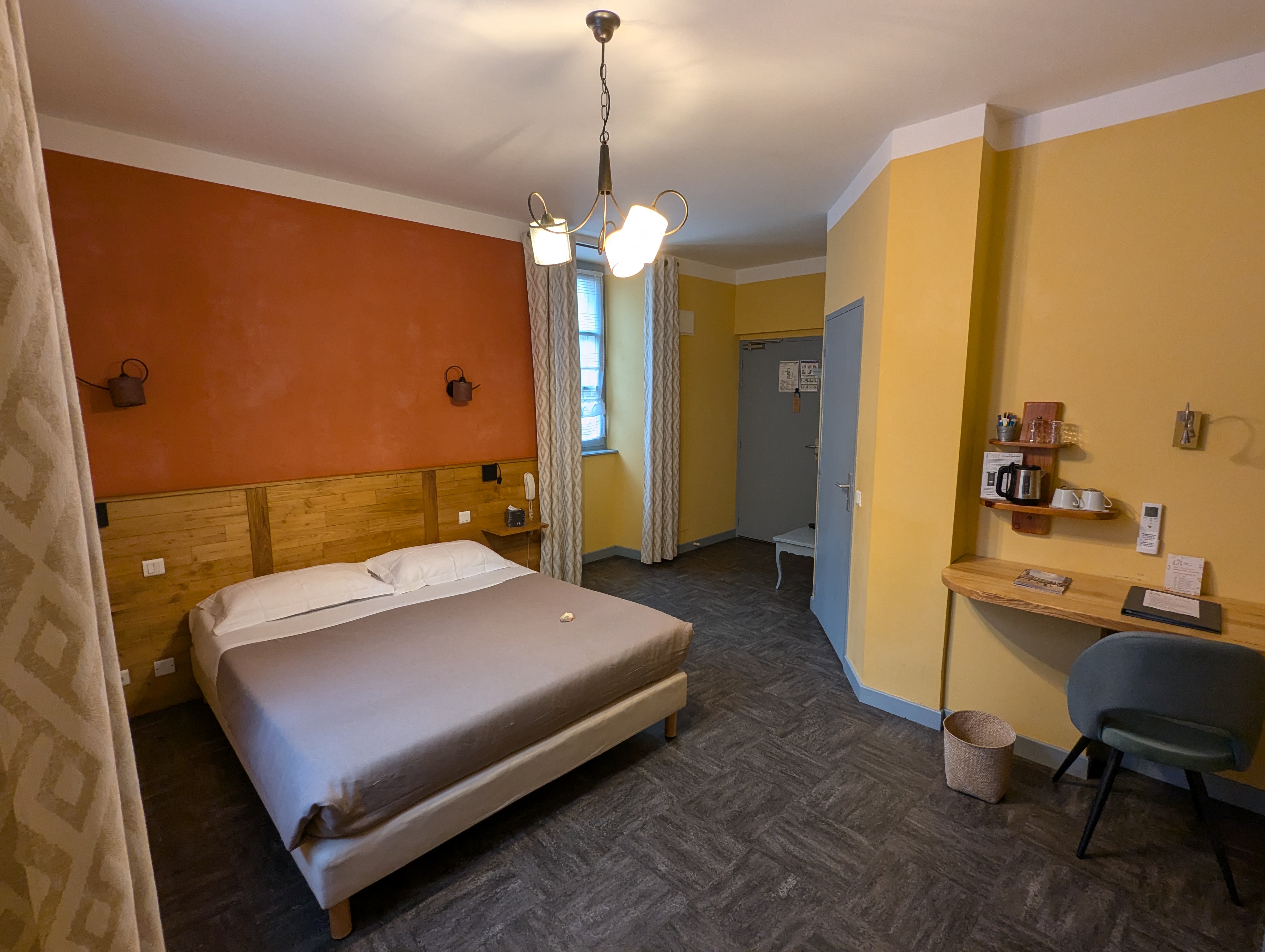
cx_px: 632
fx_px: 586
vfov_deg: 78.2
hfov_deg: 94.4
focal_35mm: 16
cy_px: 476
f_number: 2.2
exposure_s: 1/23.8
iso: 118
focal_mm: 2.35
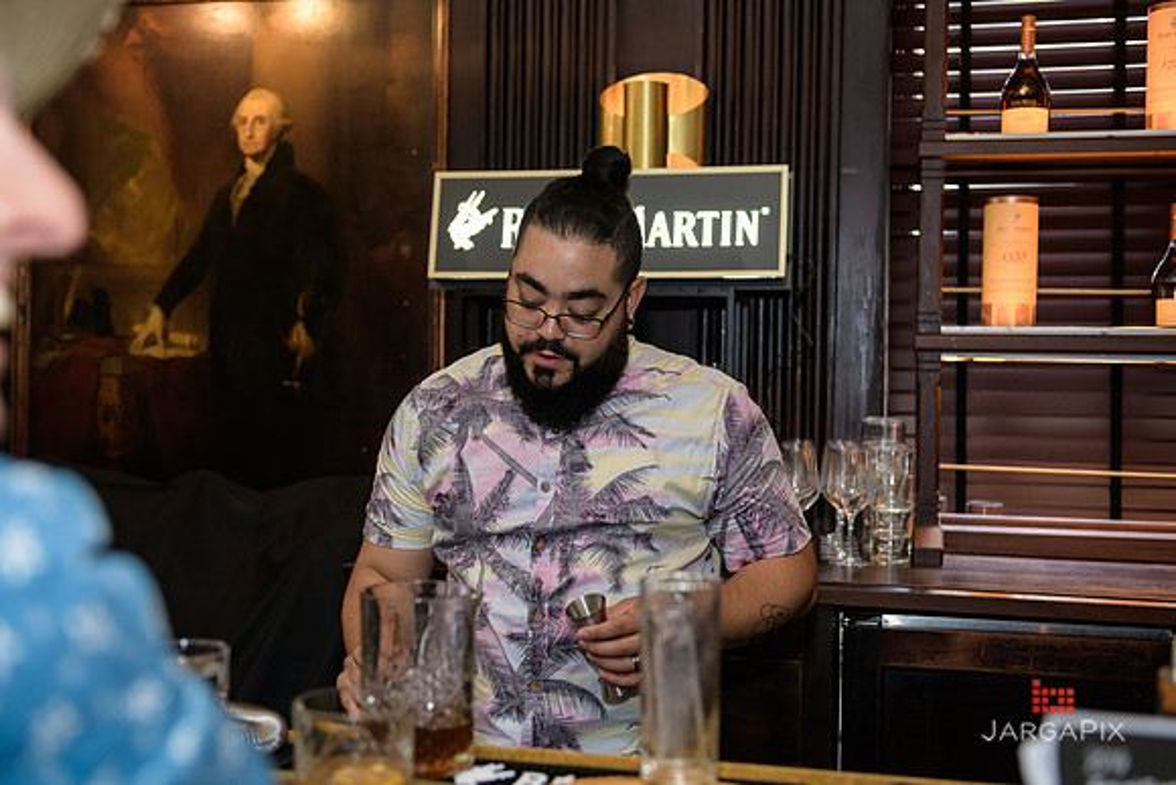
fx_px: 1438
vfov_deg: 30.5
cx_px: 588
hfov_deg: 44.5
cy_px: 392
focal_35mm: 44
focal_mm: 44
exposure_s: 1/100
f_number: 3.2
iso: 1000
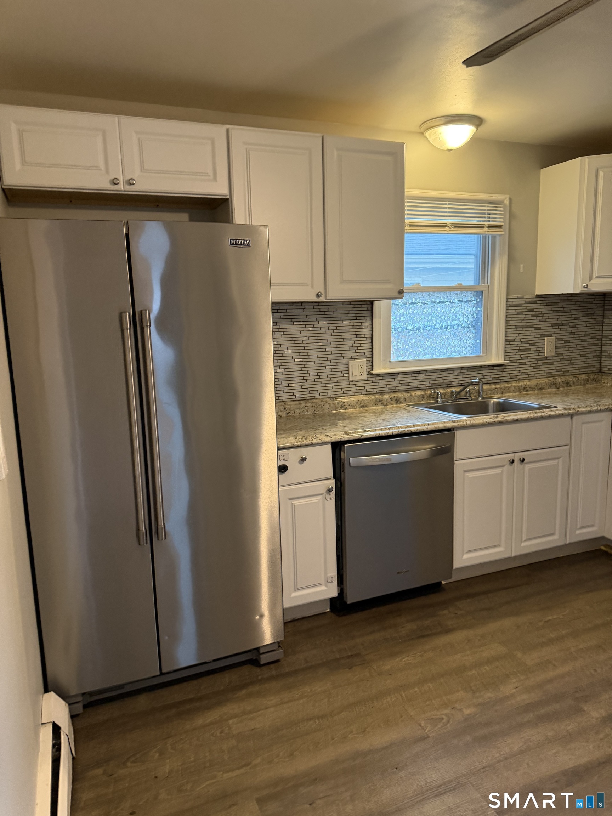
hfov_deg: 56.8
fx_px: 566
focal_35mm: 24
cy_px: 408
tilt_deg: -11.5
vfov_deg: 71.6
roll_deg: +2.8
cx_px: 306
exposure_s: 1/60
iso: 400
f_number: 1.78
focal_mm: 6.76
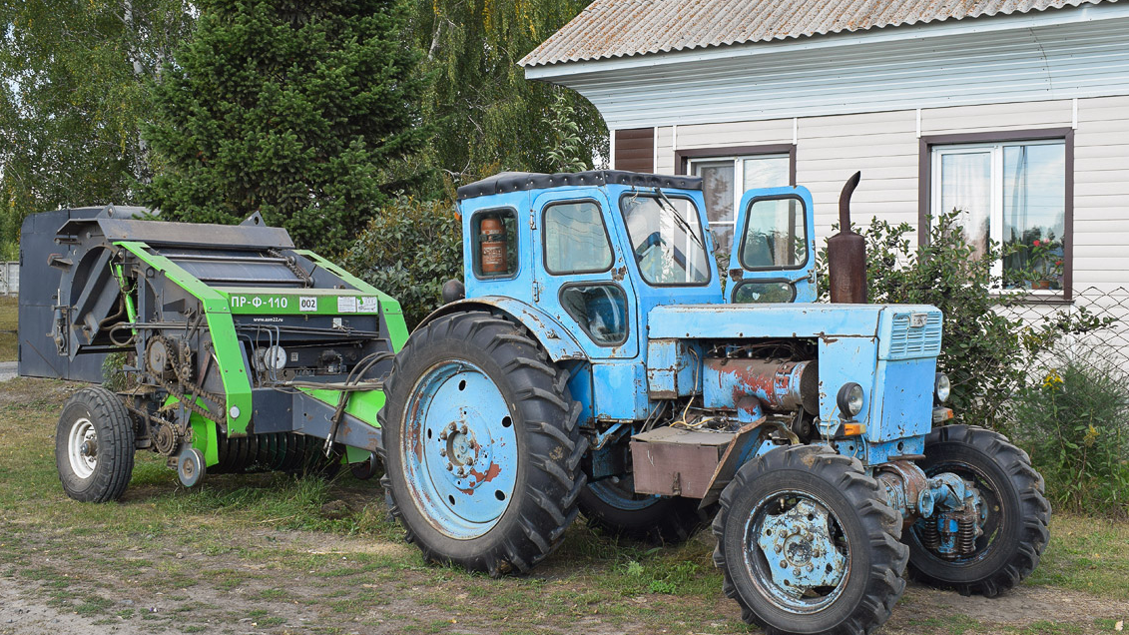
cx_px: 565
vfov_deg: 29.7
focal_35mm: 40
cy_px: 275
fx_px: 1197
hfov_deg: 50.5
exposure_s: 1/250
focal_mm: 24
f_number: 8
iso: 360
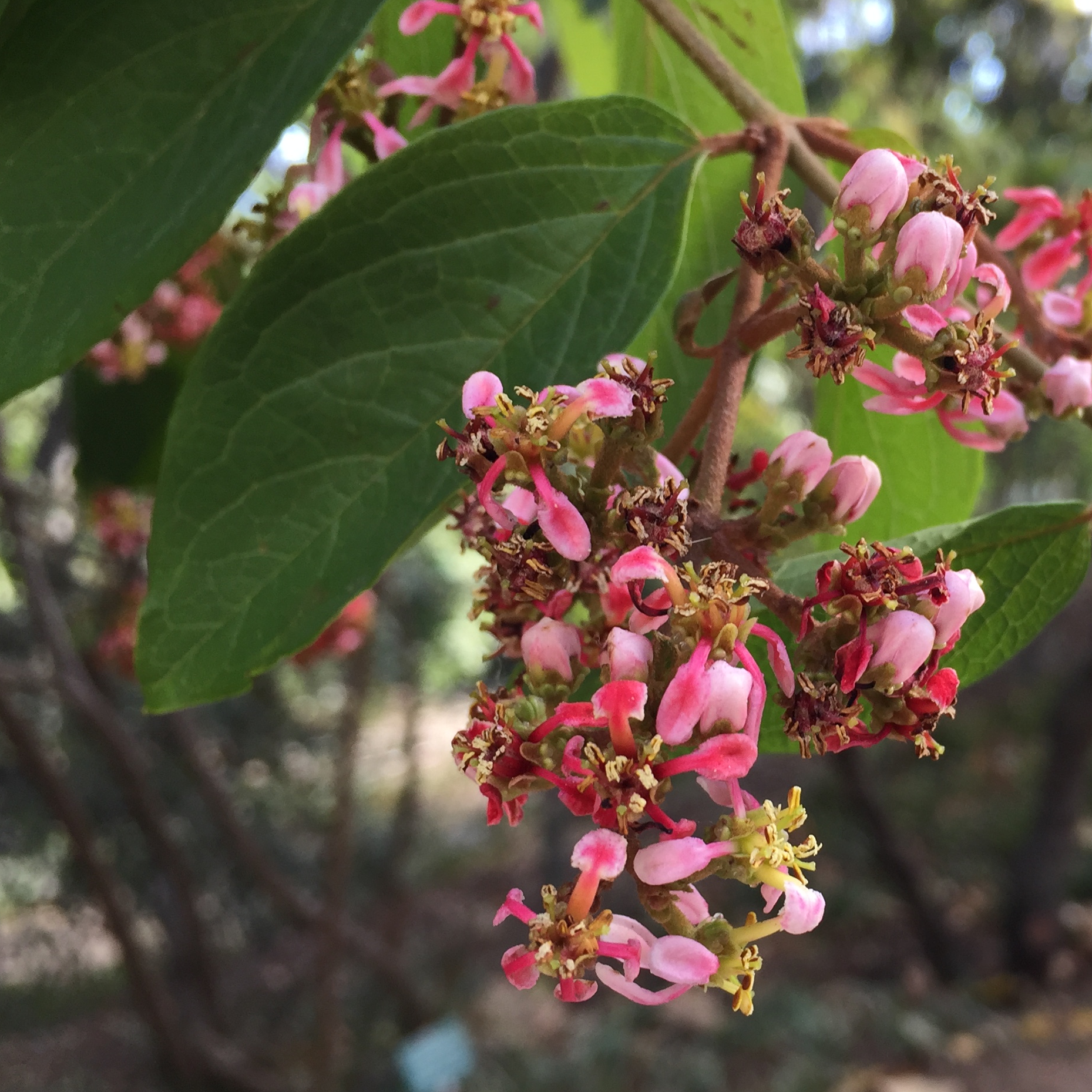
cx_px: 867
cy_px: 587
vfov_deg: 37.5
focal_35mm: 45
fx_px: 1606
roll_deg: -1.7
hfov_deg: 36.3
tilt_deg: -7.7
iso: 40
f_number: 2.2
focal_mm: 4.15
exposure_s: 1/60
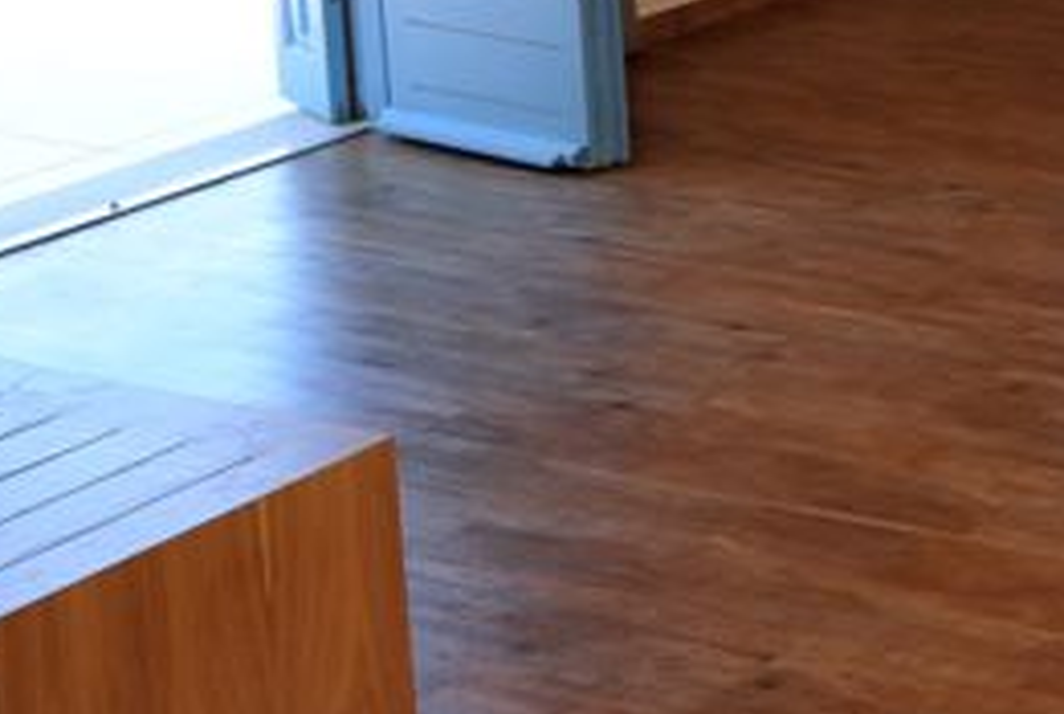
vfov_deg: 13.6
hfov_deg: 17.1
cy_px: -396
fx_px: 2783
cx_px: 1993
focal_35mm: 94
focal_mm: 24
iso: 250
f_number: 7.1
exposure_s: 1/60
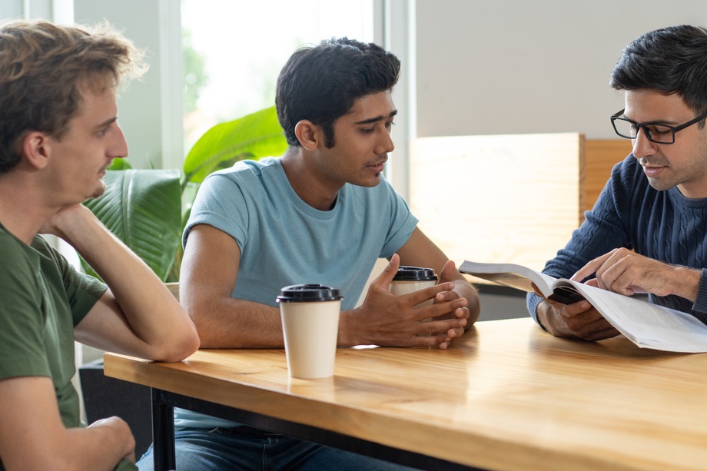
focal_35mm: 75
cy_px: 275
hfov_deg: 27.0
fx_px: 1473
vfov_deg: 18.2
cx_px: 400
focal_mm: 55
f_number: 2.8
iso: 250
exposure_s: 1/200
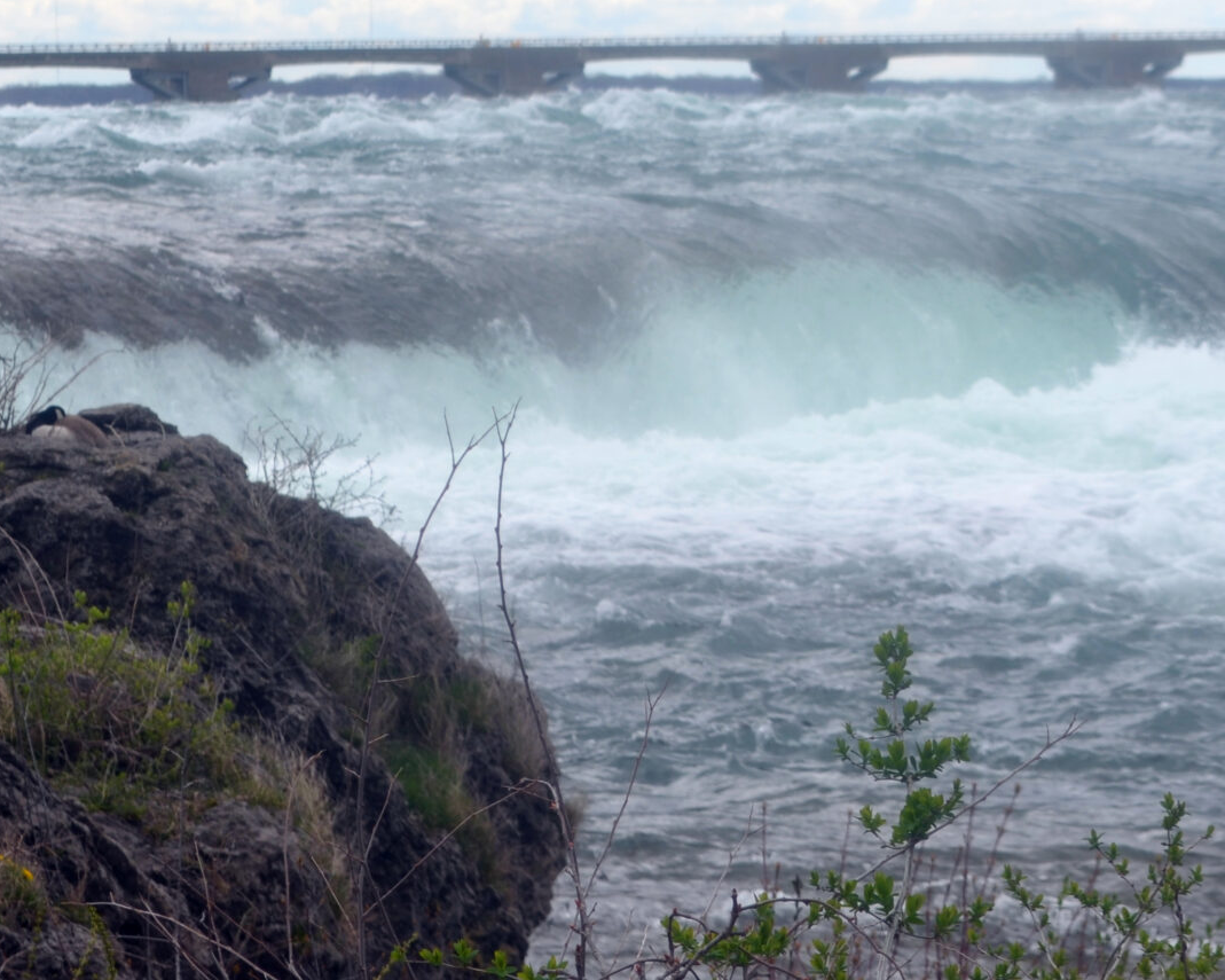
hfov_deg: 10.4
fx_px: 6711
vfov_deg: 8.3
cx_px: 757
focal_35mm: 185
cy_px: 430
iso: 100
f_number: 8
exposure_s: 1/250
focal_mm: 55
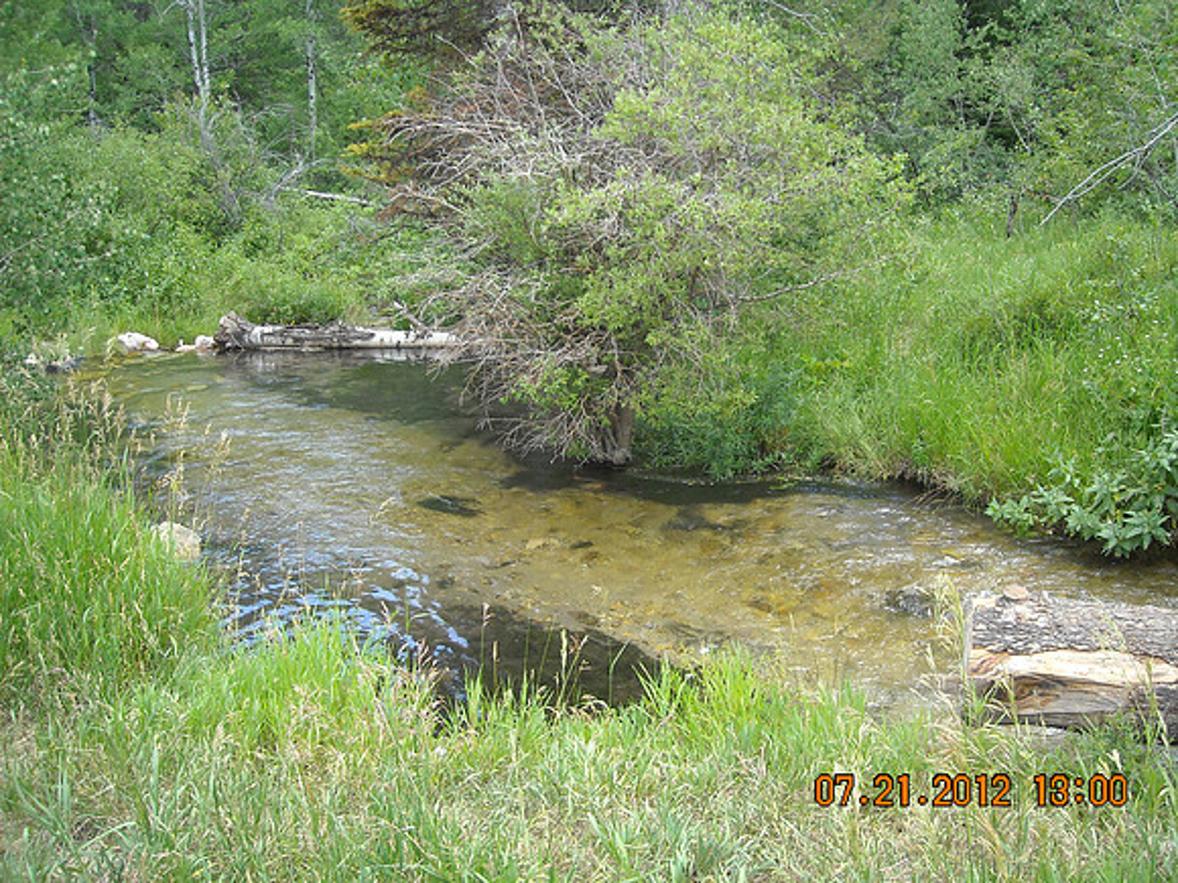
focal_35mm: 35
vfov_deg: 40.7
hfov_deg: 52.6
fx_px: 1191
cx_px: 589
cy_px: 442
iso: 147
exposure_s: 1/250
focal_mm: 5.7
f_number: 2.8
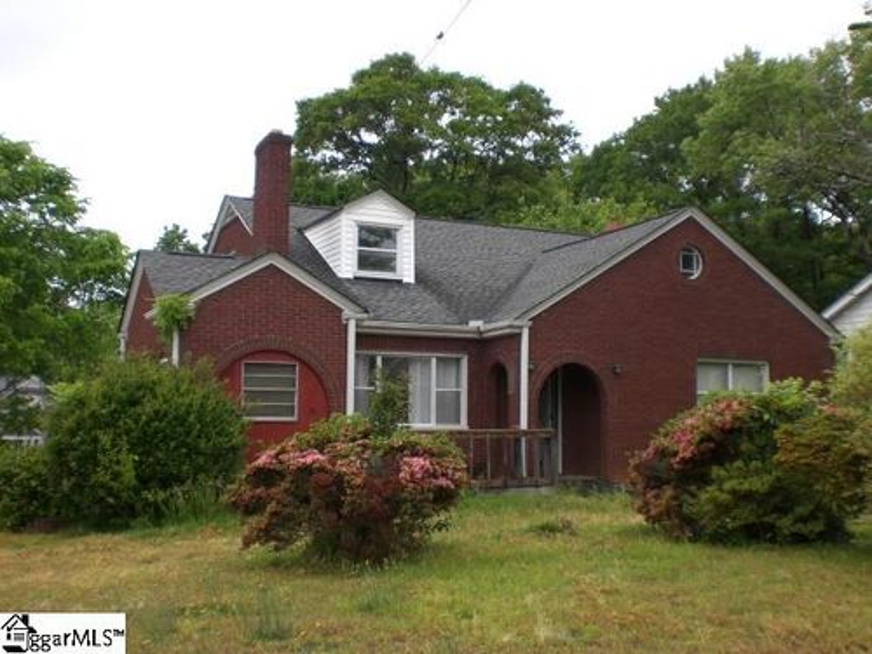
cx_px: 436
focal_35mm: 38
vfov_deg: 37.7
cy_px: 327
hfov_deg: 49.0
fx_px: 957
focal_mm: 6.3
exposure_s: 1/200
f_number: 4.4
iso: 50
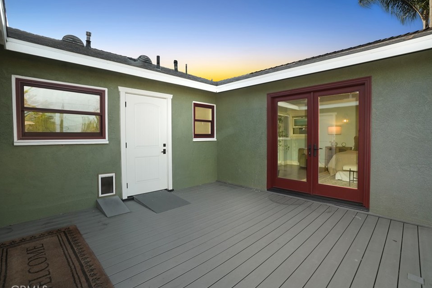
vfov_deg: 73.7
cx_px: 220
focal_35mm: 16
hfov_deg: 96.7
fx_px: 192
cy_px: 142
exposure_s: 1/13
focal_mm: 10
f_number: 11
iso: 250
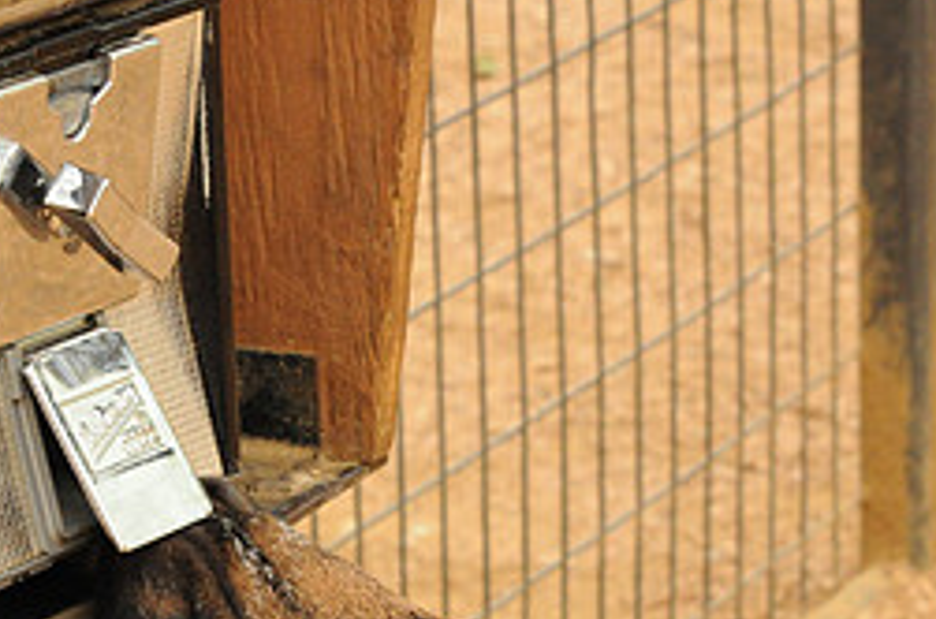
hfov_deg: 8.5
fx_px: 6302
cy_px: 692
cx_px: 399
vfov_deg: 5.6
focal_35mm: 243
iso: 1600
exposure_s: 1/200
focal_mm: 70
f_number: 10
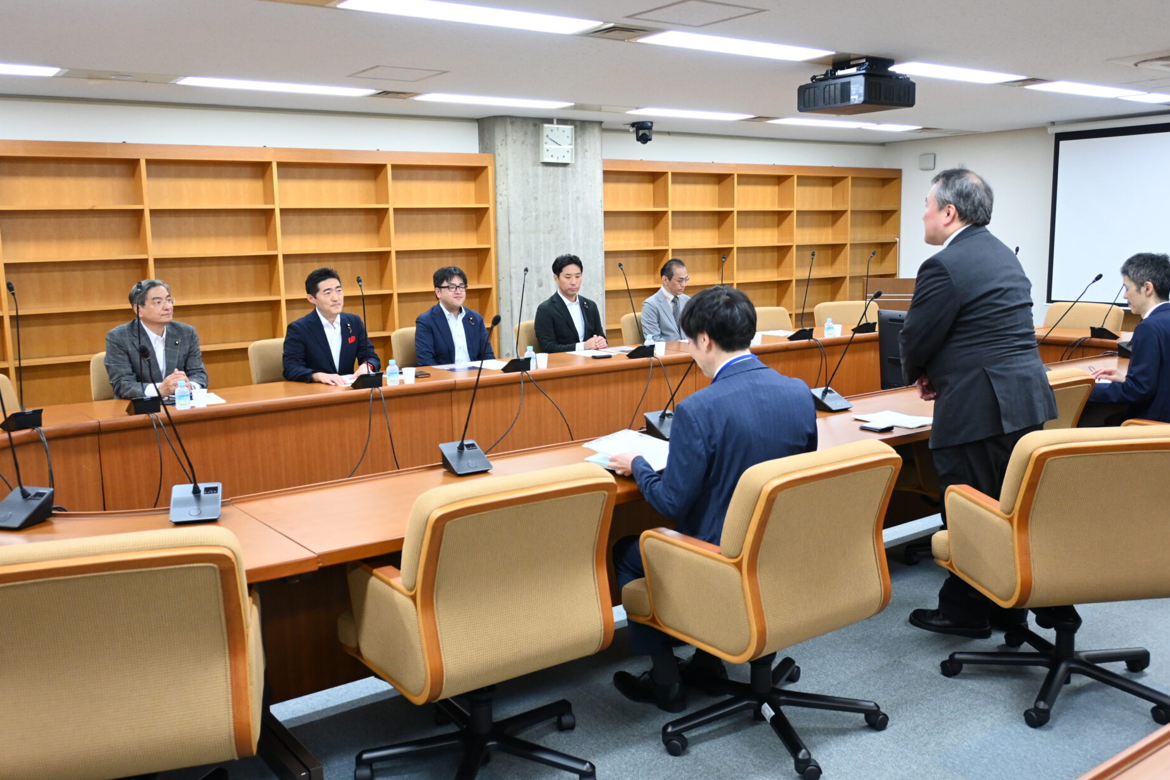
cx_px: 577
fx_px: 1033
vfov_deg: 41.4
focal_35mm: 32
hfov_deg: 59.1
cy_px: 397
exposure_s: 1/125
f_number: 3.8
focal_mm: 20.5
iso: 1600
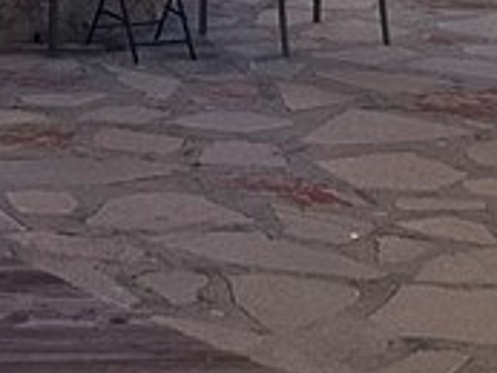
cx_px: 155
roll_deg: -1.3
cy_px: -462
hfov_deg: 12.8
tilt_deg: +0.8
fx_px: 2213
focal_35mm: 154
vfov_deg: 8.9
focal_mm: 5.7
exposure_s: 1/30
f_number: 1.5
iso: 640
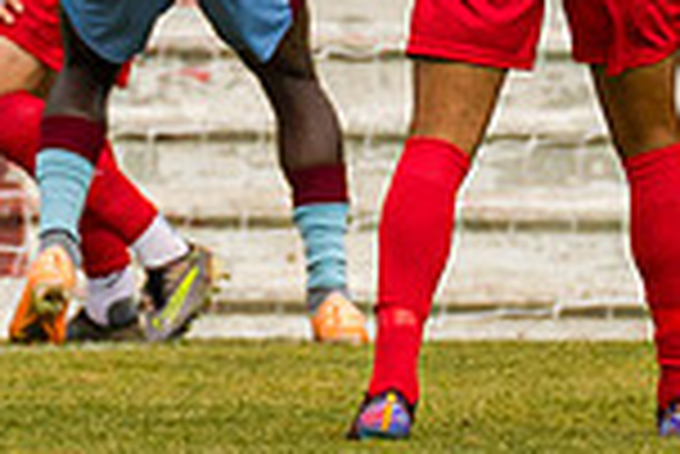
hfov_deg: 0.8
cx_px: -163
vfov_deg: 0.5
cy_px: 138
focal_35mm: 2677
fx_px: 50613
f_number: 4
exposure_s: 1/2500
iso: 400
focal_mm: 300
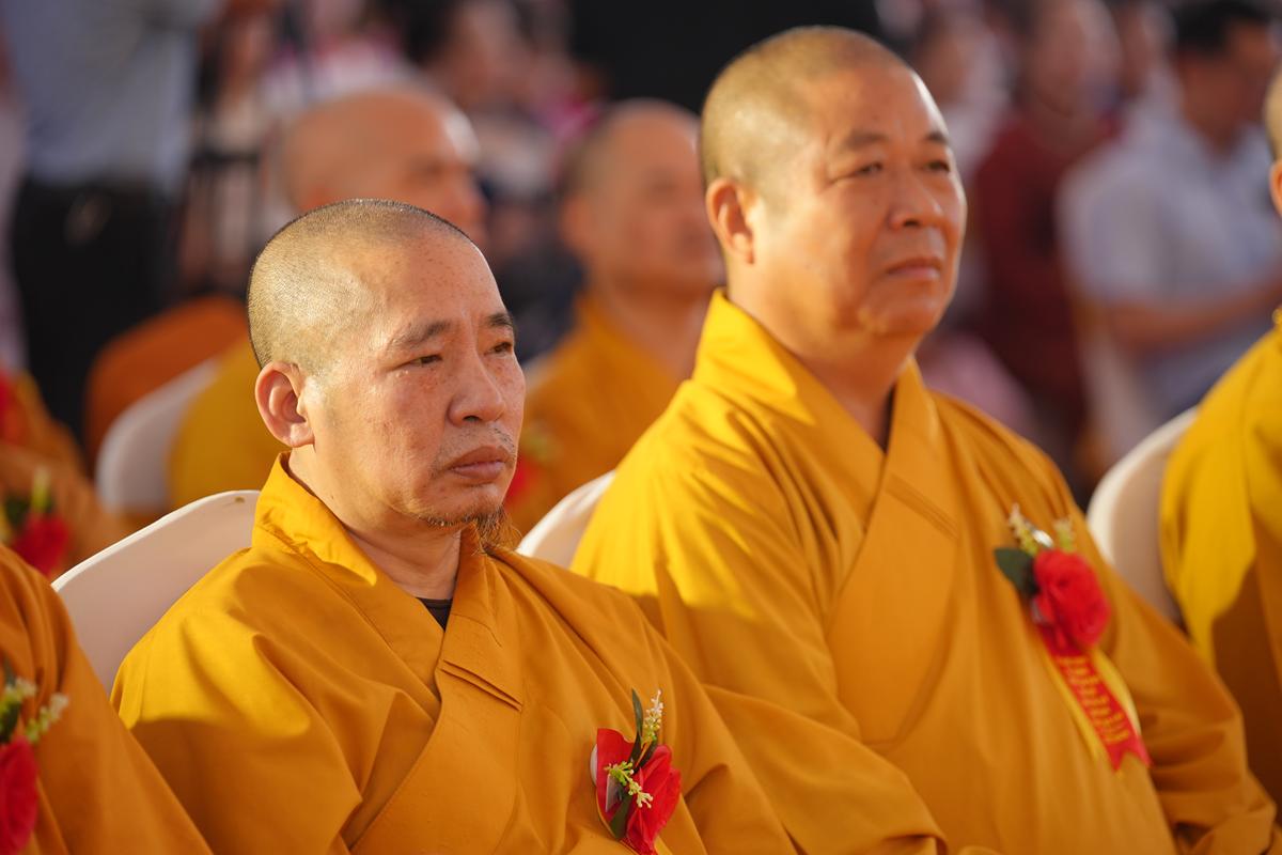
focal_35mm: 139
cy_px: 428
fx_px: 4950
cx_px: 641
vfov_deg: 9.9
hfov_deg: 14.8
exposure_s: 1/160
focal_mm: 139
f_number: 2.8
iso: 400
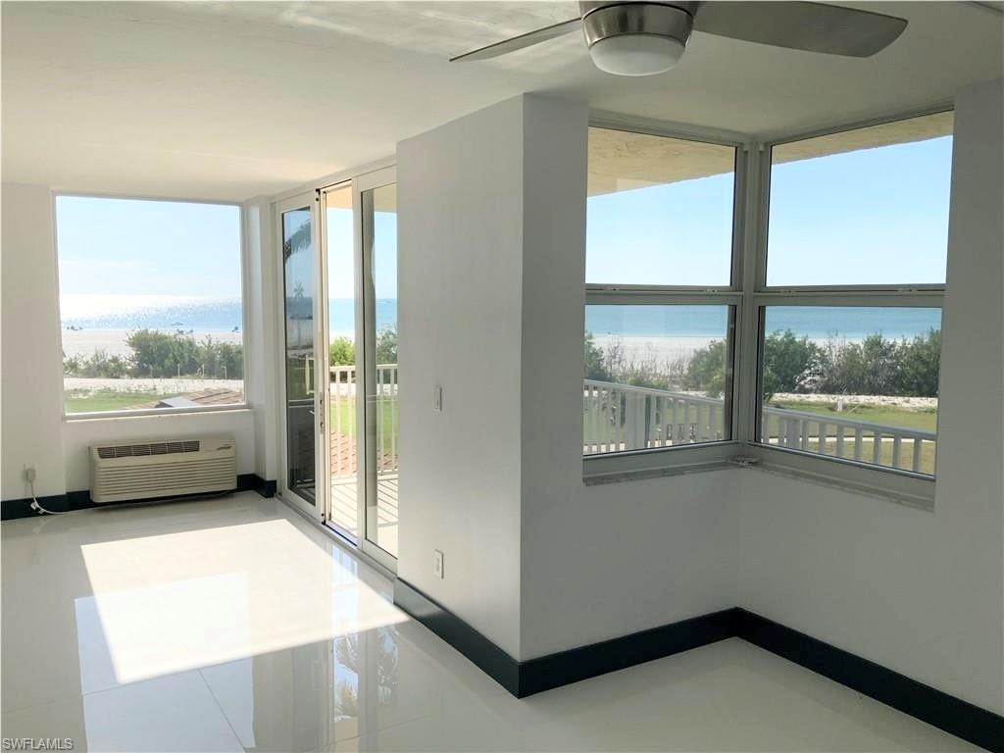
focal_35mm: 29
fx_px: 841
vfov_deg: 48.2
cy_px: 376
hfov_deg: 61.7
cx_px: 502
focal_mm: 3
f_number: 1.8
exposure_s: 1/620
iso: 16
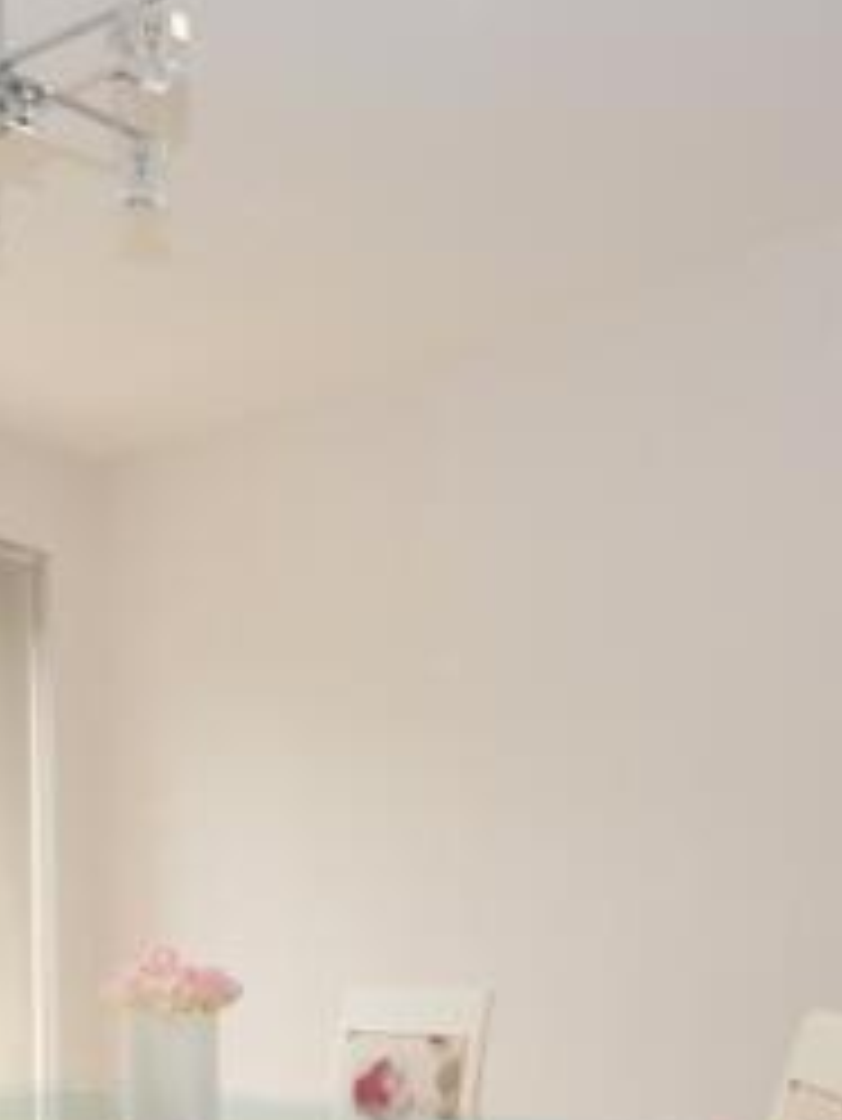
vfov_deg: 45.6
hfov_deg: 37.5
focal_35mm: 38
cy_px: 945
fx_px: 1231
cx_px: 315
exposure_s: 1/80
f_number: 4.5
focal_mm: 10
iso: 200
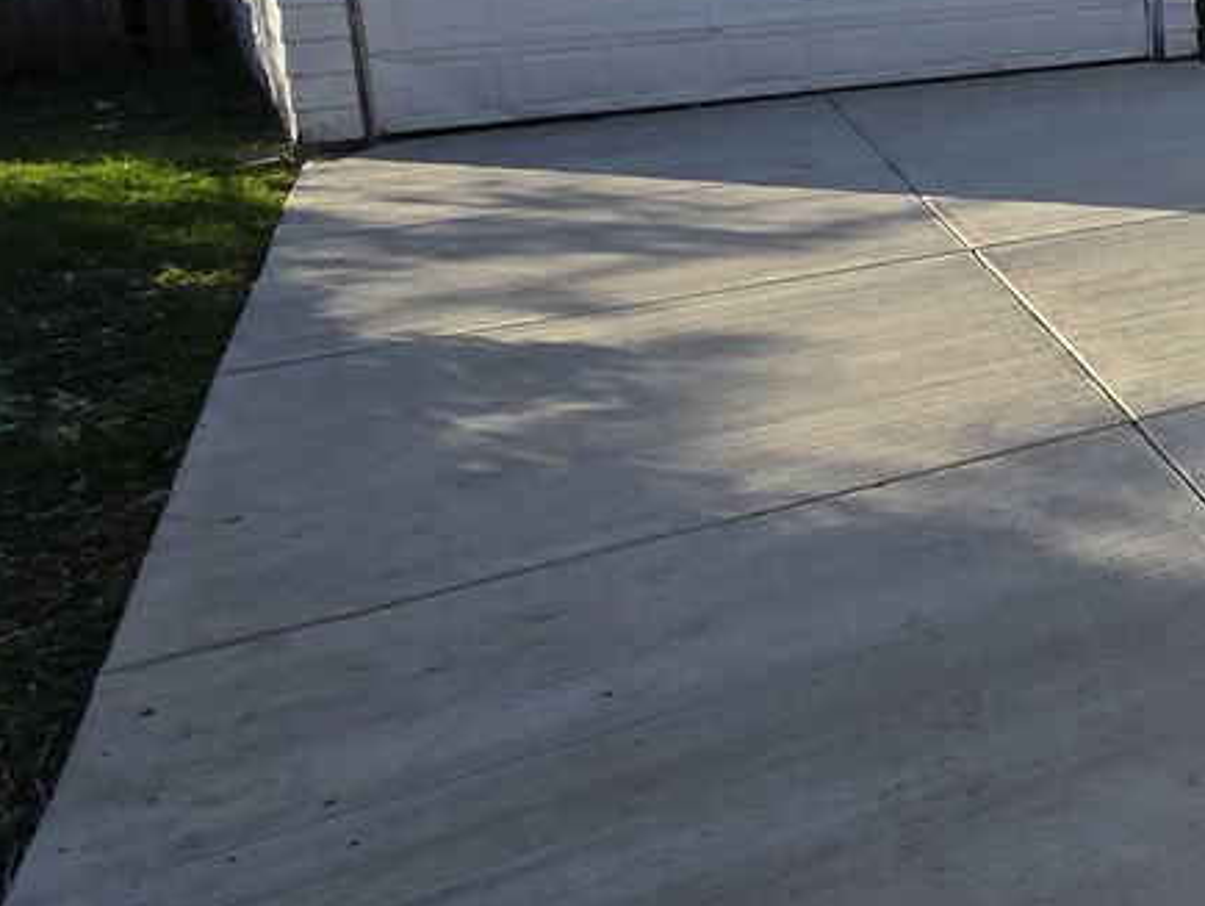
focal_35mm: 43
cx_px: 1742
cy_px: 80
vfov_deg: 31.9
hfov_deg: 29.6
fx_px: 1498
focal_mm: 2.2
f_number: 2.2
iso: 50
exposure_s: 1/1445
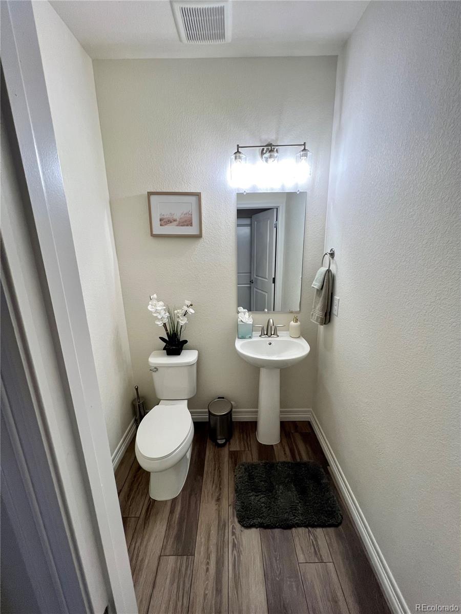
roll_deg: -0.1
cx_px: 230
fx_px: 231
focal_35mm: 13
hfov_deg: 89.9
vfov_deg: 106.2
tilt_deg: -13.6
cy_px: 307
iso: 125
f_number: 1.8
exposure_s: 1/120
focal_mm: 1.57
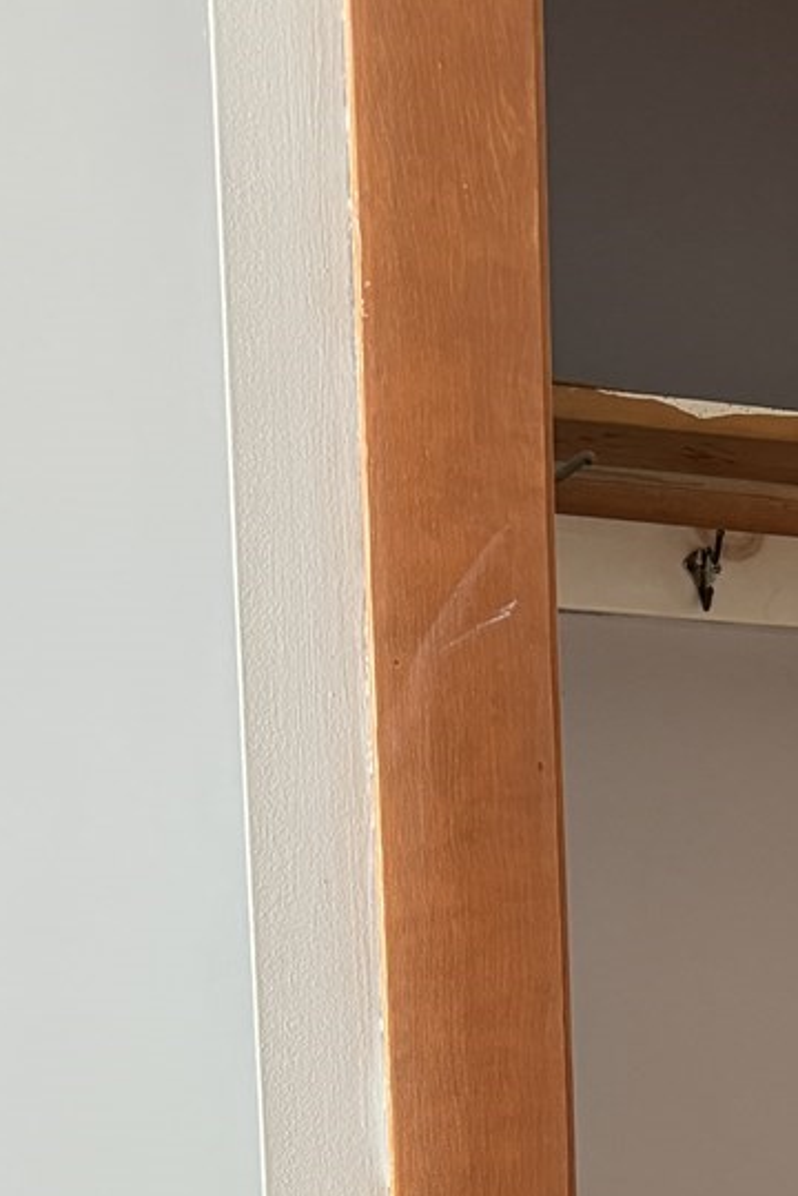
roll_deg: -1.7
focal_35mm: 71
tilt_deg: -8.5
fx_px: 2361
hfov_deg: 17.2
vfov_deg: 26.6
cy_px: 1258
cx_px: 1230
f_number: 1.78
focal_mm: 6.76
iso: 500
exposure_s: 1/60
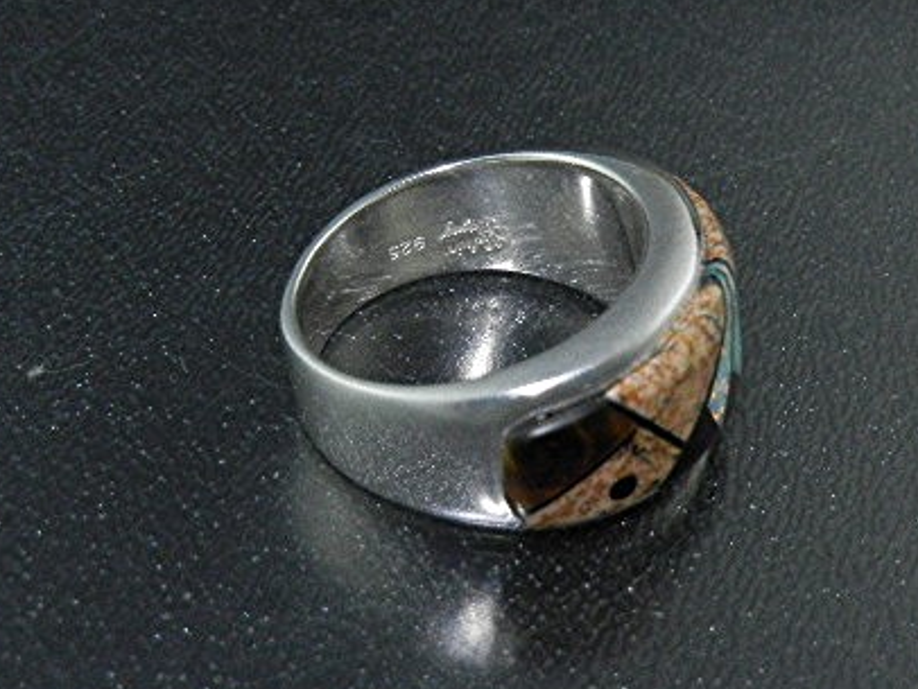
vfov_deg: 15.9
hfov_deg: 21.1
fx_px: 2468
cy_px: 316
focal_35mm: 93
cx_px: 509
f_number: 8
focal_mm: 10.6
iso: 800
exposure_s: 1/30
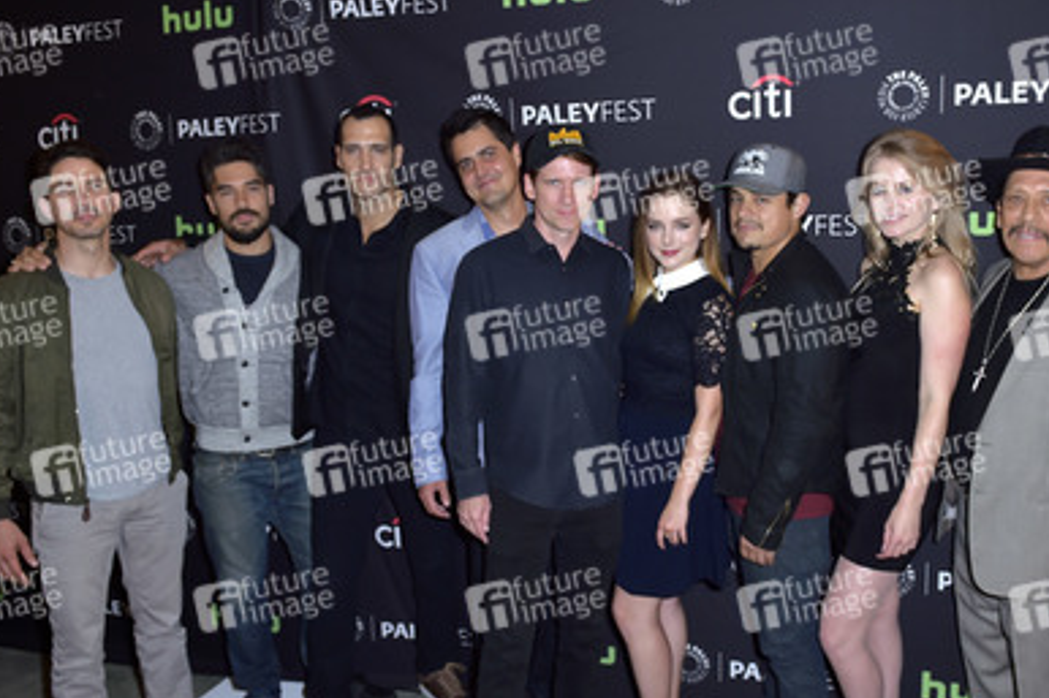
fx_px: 816
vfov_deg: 46.2
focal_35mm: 28
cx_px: 571
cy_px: 397
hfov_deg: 65.4
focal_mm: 24
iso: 160
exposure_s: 1/200
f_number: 4
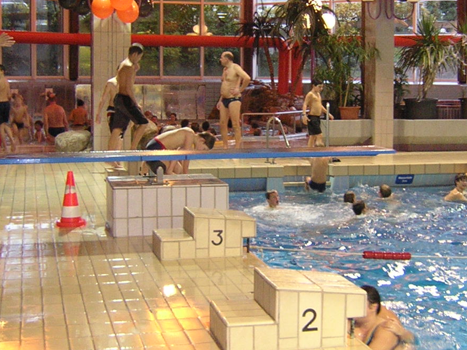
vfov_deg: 22.4
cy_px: 100
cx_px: 271
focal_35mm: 65
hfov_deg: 29.8
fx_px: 877
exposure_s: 1/18.2
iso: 400
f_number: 2.6
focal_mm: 4.7
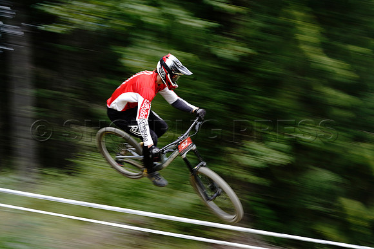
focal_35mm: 70
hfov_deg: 28.8
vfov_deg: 19.5
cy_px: 124
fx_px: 727
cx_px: 187
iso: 125
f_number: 10
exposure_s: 1/50
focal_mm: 70
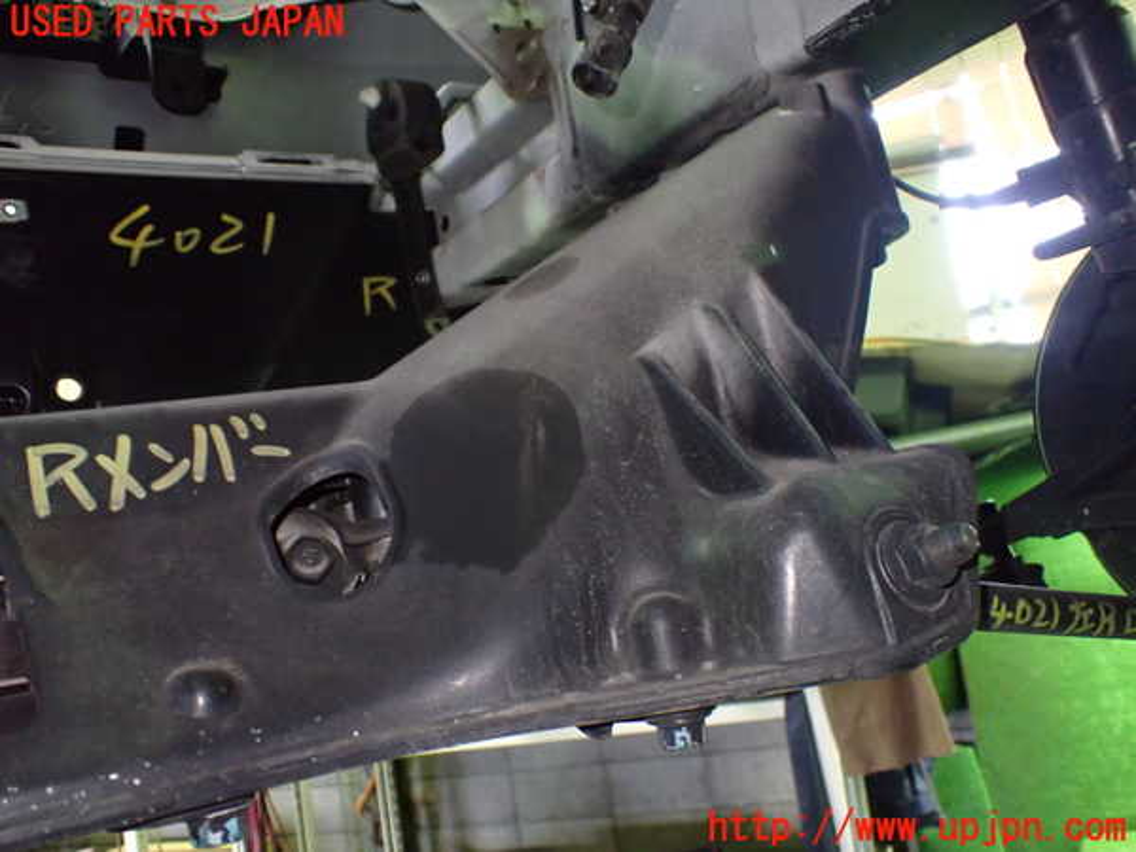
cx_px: 568
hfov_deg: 60.0
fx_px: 985
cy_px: 426
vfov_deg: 46.8
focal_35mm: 30
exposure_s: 1/30
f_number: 2.3
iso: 1000
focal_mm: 5.4
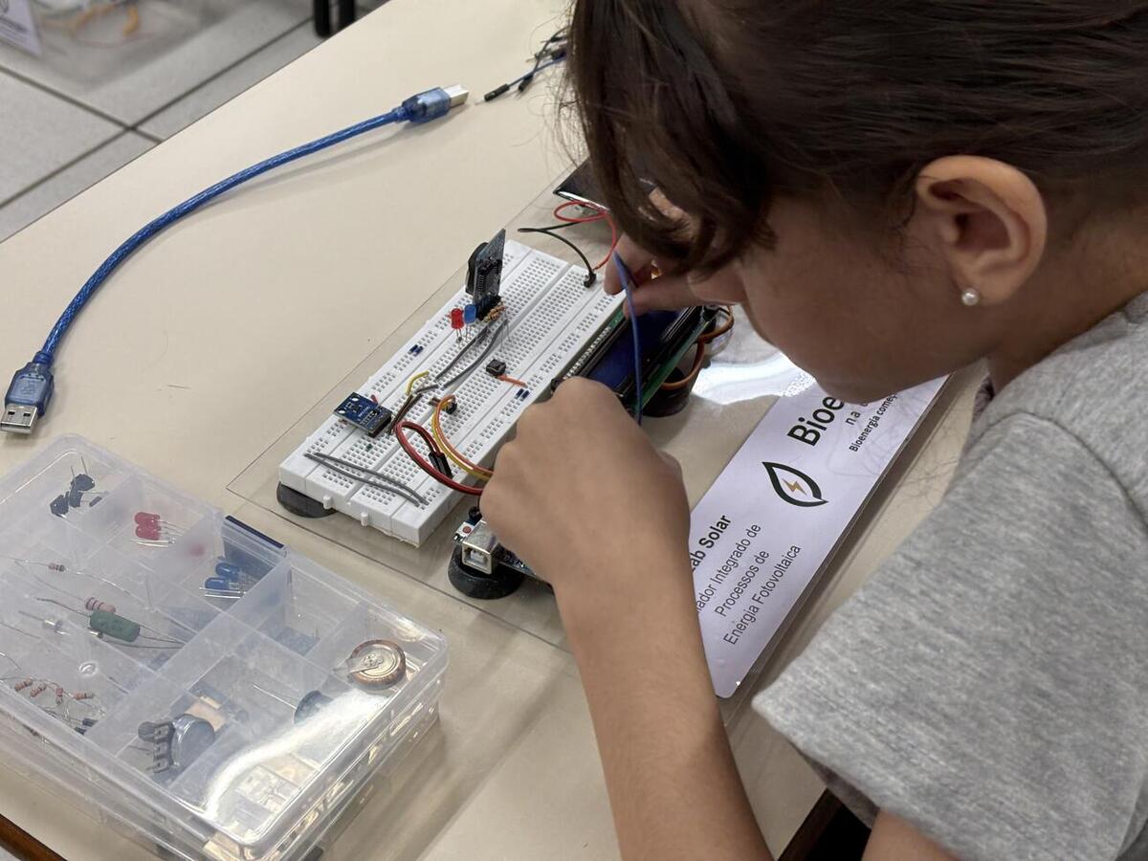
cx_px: 574
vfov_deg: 28.0
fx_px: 1725
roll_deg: -2.2
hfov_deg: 36.8
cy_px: 430
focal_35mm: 52
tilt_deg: -42.1
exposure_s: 1/60
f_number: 1.6
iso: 64
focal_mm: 5.96
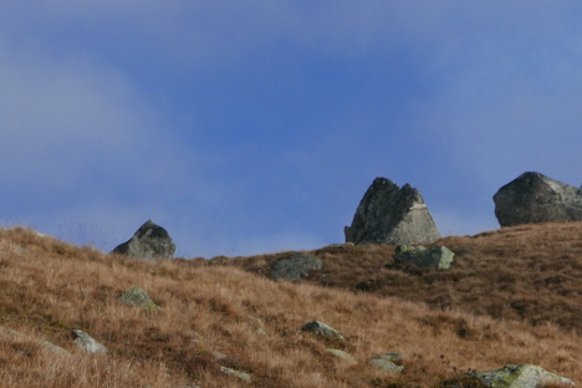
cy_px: 136
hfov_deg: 10.6
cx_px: 535
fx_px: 3104
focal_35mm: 192
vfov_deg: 7.2
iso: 200
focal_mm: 34
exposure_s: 1/1000
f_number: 5.6
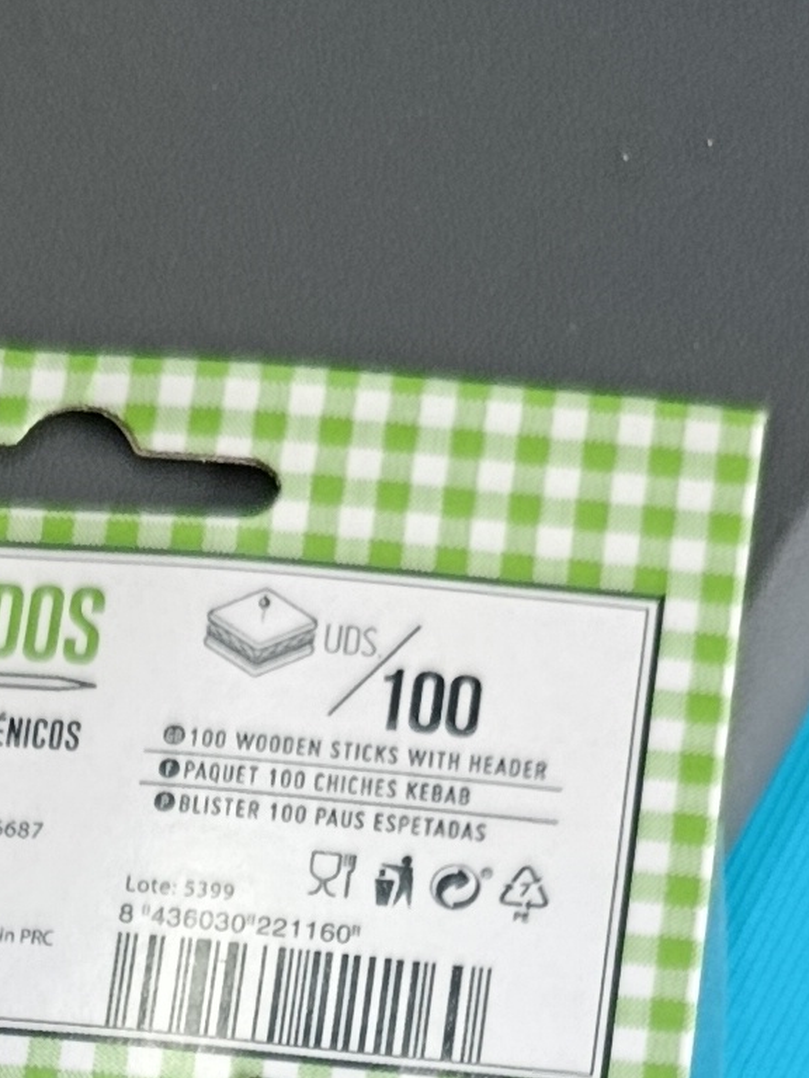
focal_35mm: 125
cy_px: 2093
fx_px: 3895
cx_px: 44
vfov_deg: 13.7
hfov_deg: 11.8
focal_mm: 5.24
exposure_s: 1/50
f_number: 1.7
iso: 934
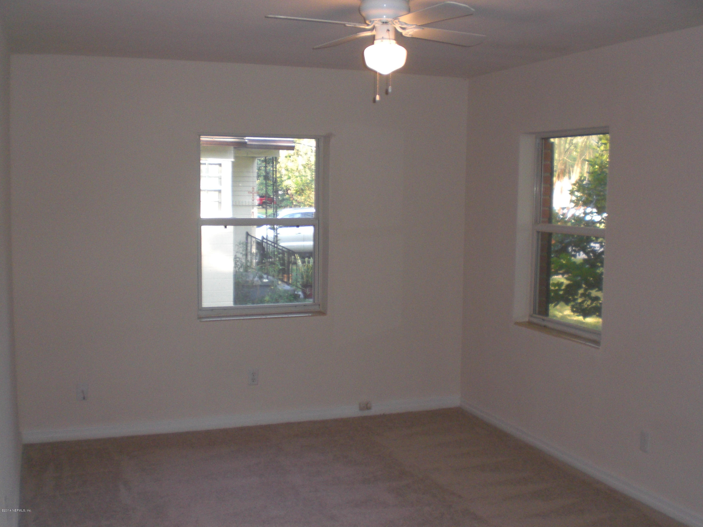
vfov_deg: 37.7
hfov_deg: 49.0
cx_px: 352
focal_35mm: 38
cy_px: 264
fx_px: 772
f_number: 3.1
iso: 200
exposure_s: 1/60
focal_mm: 6.3
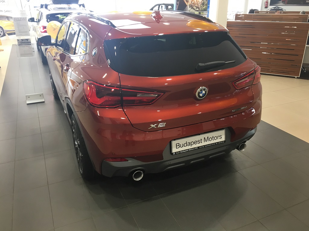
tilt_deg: -23.7
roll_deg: +0.5
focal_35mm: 29
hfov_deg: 61.7
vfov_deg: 48.2
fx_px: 259
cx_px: 154
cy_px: 116
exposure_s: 1/33
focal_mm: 4.15
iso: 80
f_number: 2.2
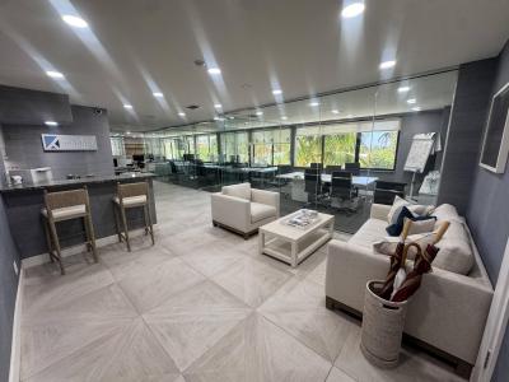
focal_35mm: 14
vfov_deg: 85.7
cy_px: 191
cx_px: 254
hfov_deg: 102.1
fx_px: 206
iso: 125
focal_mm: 2.22
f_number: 2.2
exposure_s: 1/120
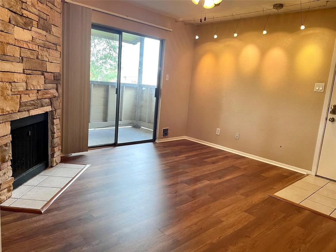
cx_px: 168
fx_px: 252
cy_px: 126
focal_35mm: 26
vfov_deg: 53.1
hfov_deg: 67.3
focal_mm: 4.2
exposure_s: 1/60
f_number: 1.6
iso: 80
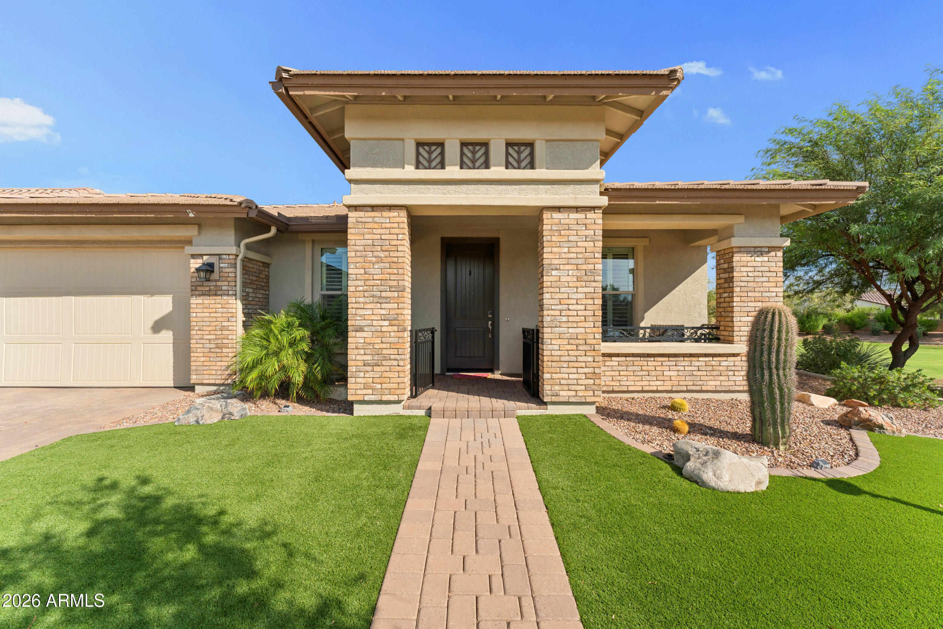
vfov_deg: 81.2
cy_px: 314
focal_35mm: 14
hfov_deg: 104.3
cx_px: 472
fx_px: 367
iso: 320
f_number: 9
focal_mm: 14
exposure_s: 1/800
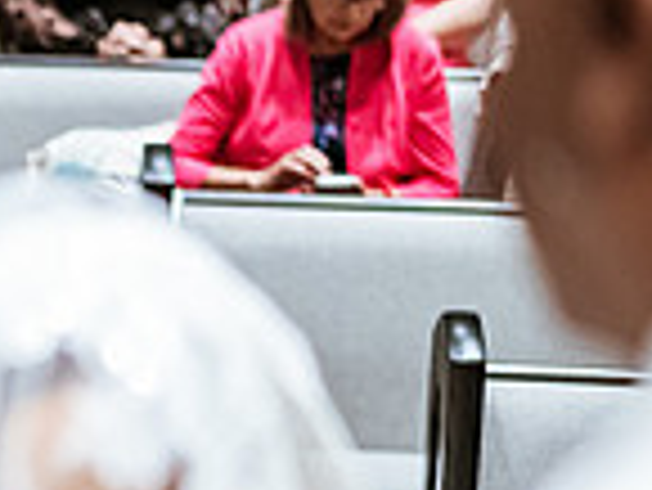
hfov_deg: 8.5
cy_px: 636
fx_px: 4204
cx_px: -594
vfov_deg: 6.6
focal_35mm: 223
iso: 1600
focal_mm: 58
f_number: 1.4
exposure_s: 1/640
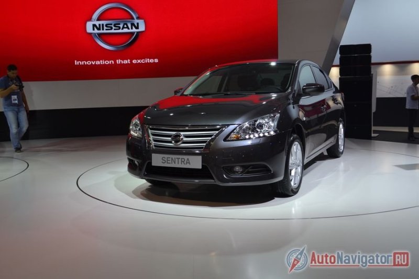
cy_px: 140
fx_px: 419
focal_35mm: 36
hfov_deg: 53.1
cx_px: 210
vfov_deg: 36.9
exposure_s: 1/125
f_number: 5.6
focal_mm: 24
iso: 250
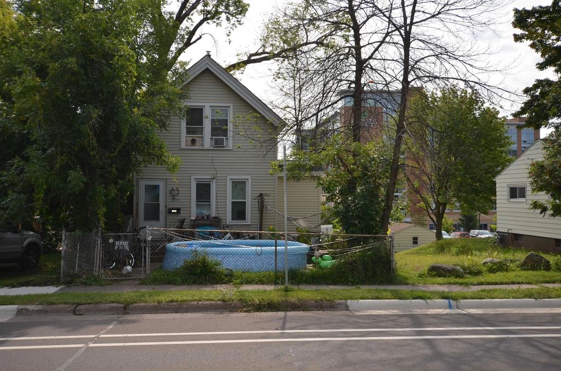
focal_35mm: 36
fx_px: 560
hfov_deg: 53.2
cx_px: 280
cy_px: 186
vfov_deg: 36.7
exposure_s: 1/250
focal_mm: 24
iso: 100
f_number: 7.1
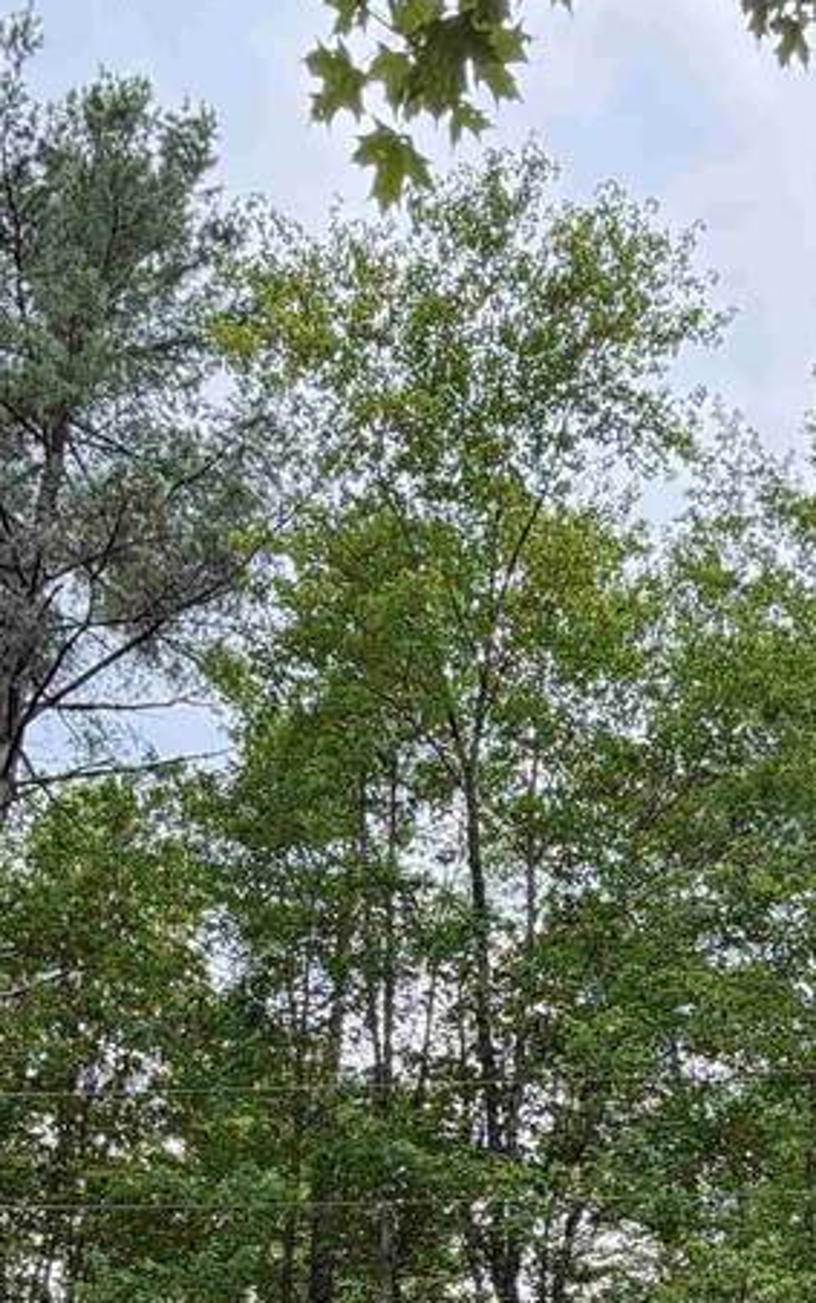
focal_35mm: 42
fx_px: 1493
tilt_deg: +28.5
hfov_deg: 30.5
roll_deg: -0.5
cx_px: 458
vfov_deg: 40.7
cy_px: 1326
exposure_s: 1/183
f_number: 2.2
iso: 50
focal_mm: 2.22
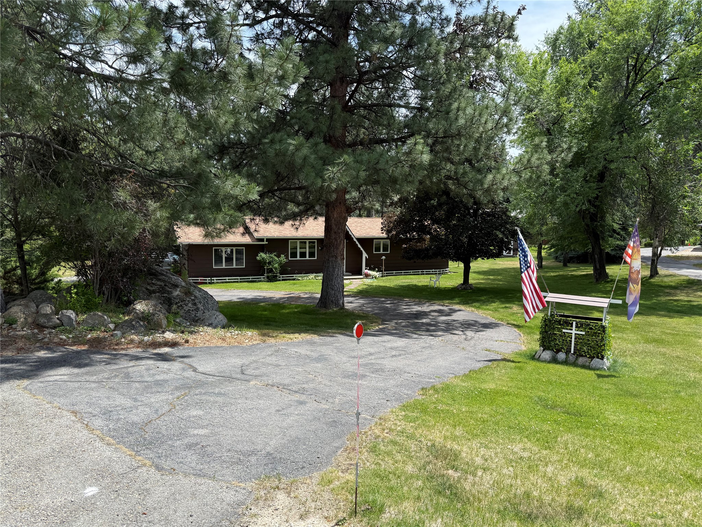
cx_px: 351
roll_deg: -0.3
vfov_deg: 56.8
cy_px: 264
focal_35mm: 24
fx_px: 487
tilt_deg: -4.9
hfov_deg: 71.6
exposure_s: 1/2299
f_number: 1.78
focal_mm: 6.76
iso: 80
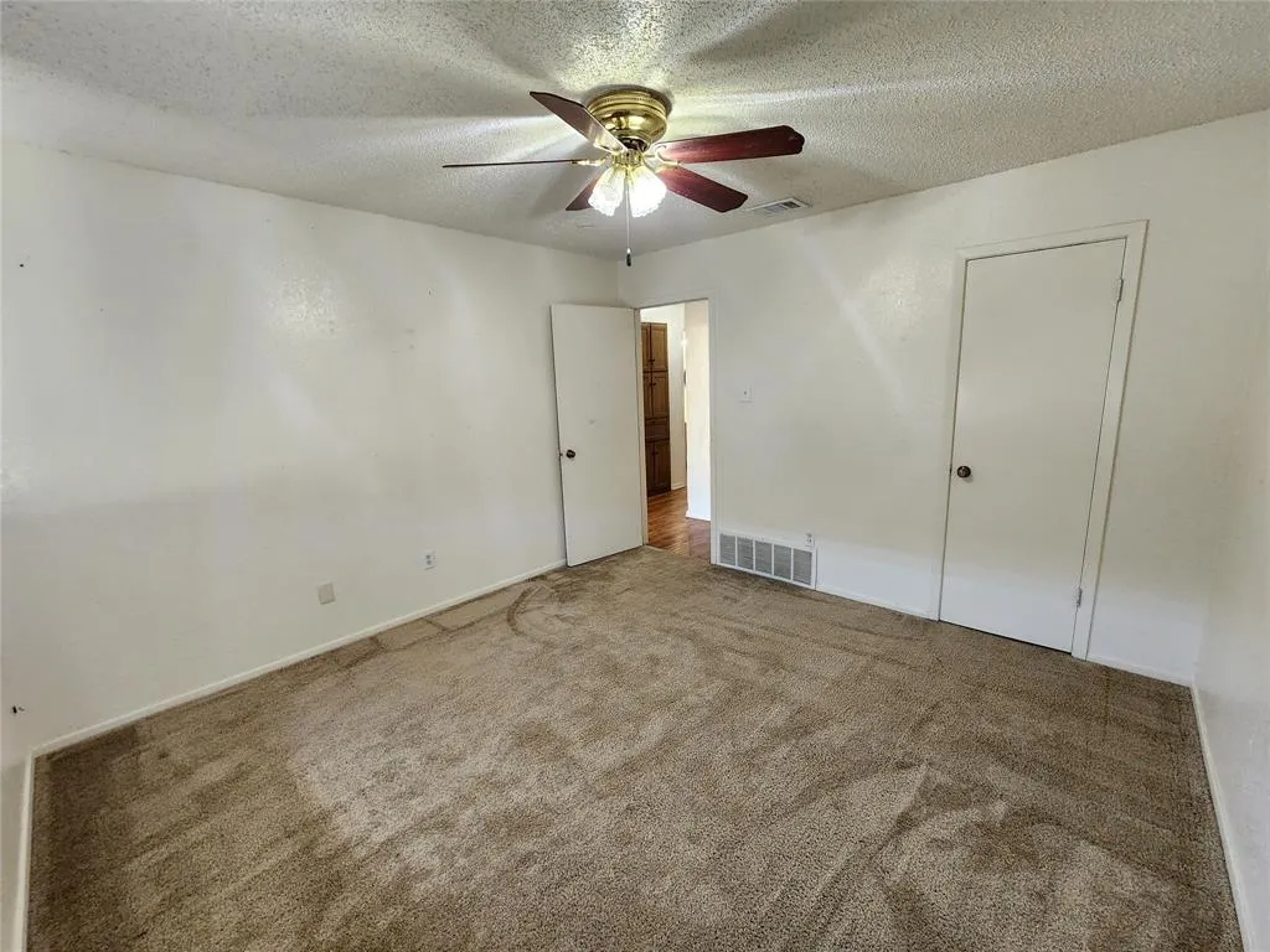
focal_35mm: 13
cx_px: 635
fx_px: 477
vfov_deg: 89.9
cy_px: 476
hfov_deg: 106.2
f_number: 2.2
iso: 200
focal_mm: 2.2
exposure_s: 1/60
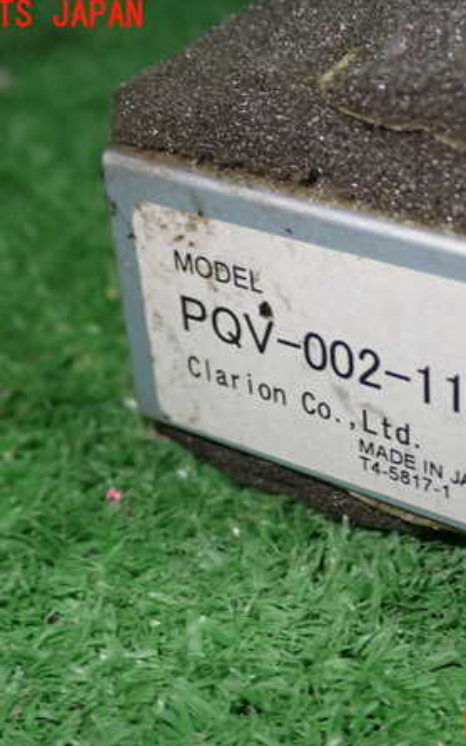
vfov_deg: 30.6
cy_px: 371
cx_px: 341
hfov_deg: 19.3
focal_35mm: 67
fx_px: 1361
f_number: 3.1
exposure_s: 1/50
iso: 200
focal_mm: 8.4
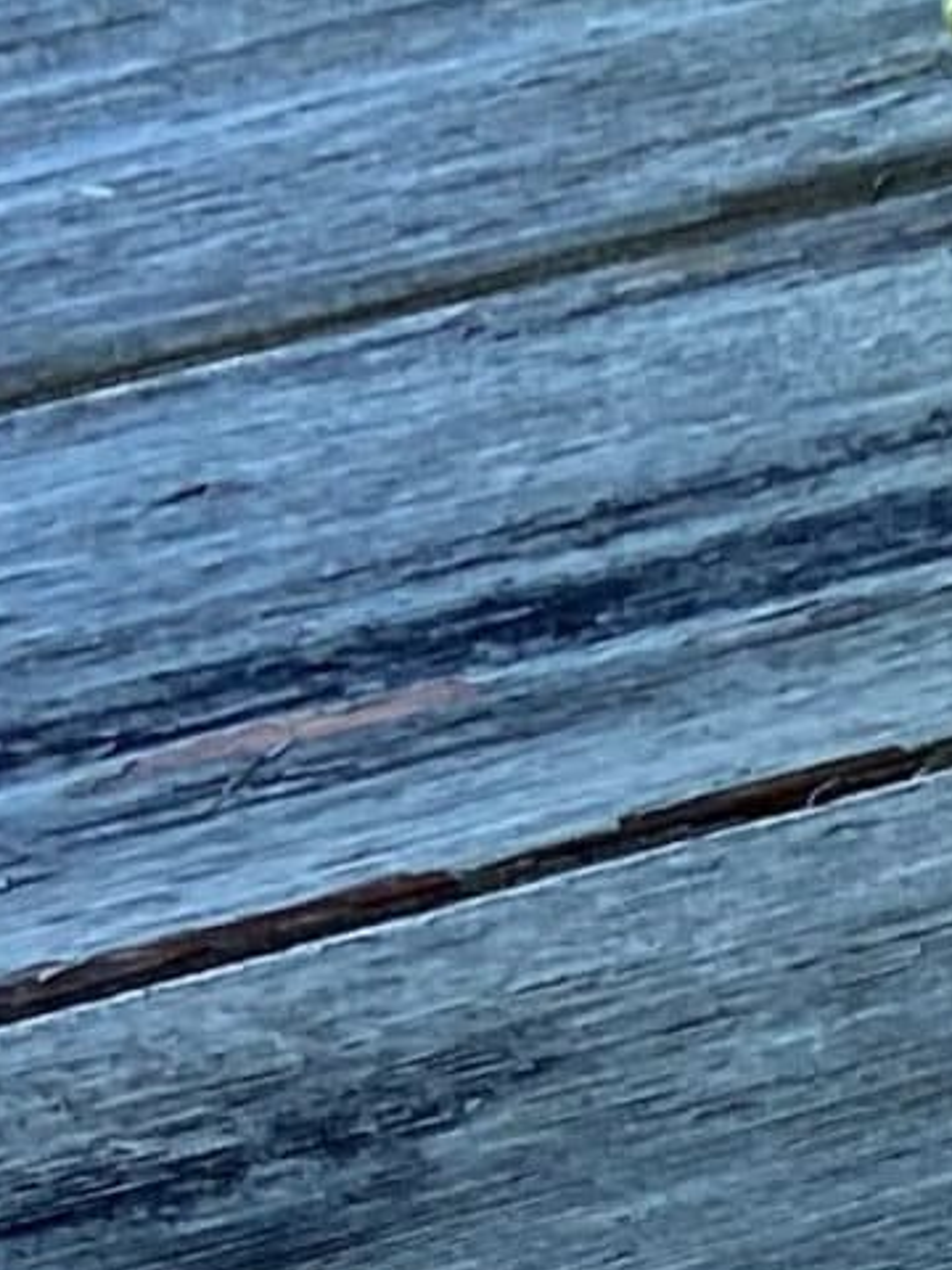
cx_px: 3311
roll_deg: -1.2
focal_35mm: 185
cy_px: 1504
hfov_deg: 6.8
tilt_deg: -43.6
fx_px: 6784
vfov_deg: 10.5
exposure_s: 1/147
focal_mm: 4.25
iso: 32
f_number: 1.8
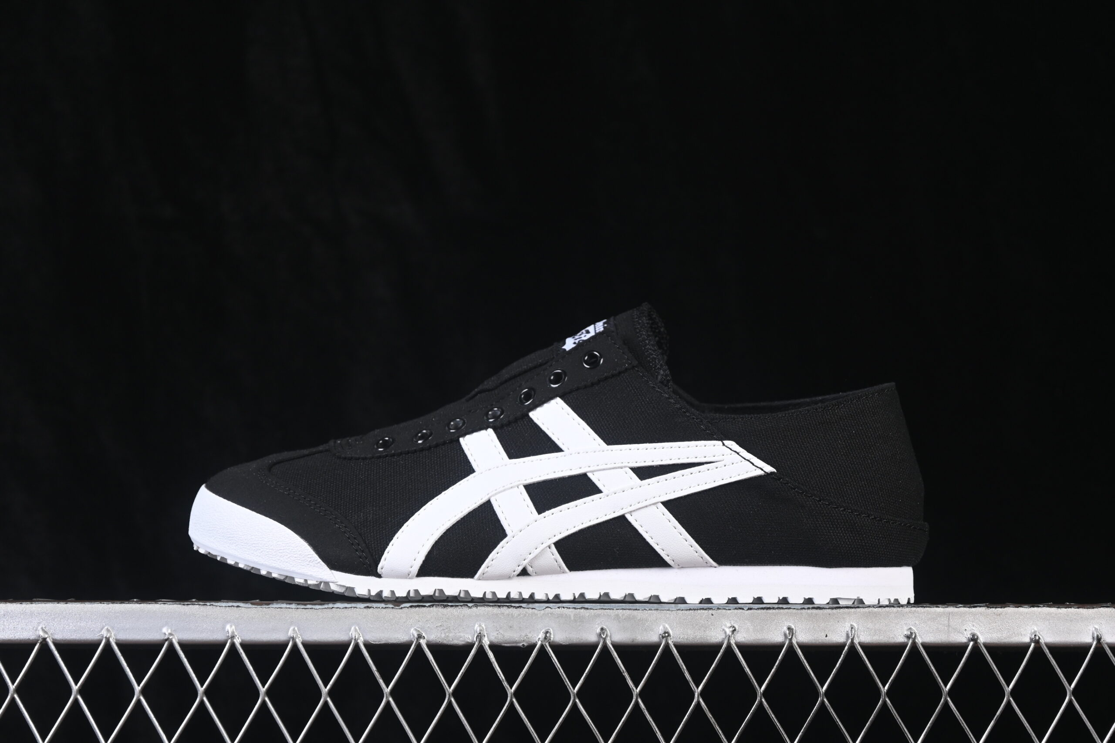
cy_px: 372
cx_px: 558
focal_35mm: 75
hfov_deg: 27.0
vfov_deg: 18.2
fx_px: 2323
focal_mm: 50
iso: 160
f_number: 6.3
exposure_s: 1/60
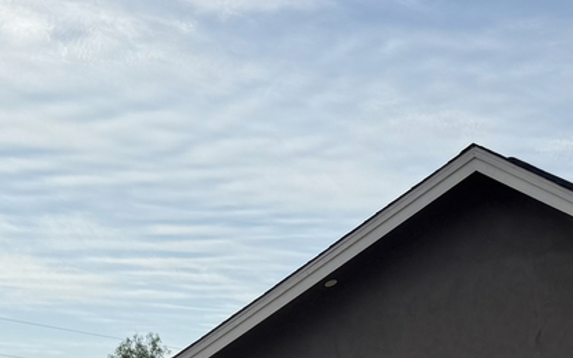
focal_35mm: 88
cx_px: 570
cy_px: 467
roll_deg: +0.6
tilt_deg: +1.8
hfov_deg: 22.7
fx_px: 1374
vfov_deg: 14.2
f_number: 1.78
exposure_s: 1/6711
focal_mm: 6.76
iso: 80
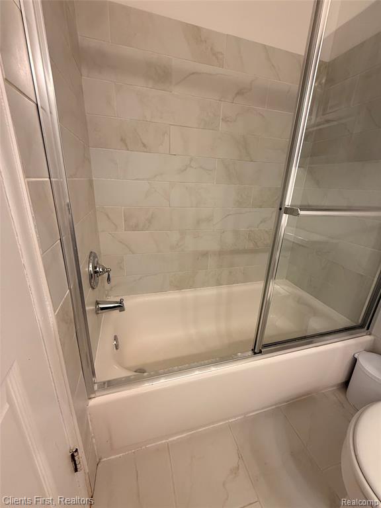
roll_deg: -2.6
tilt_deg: -18.6
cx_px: 190
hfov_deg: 85.7
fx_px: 205
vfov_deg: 102.1
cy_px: 254
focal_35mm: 14
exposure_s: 1/120
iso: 200
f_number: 2.2
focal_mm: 2.22
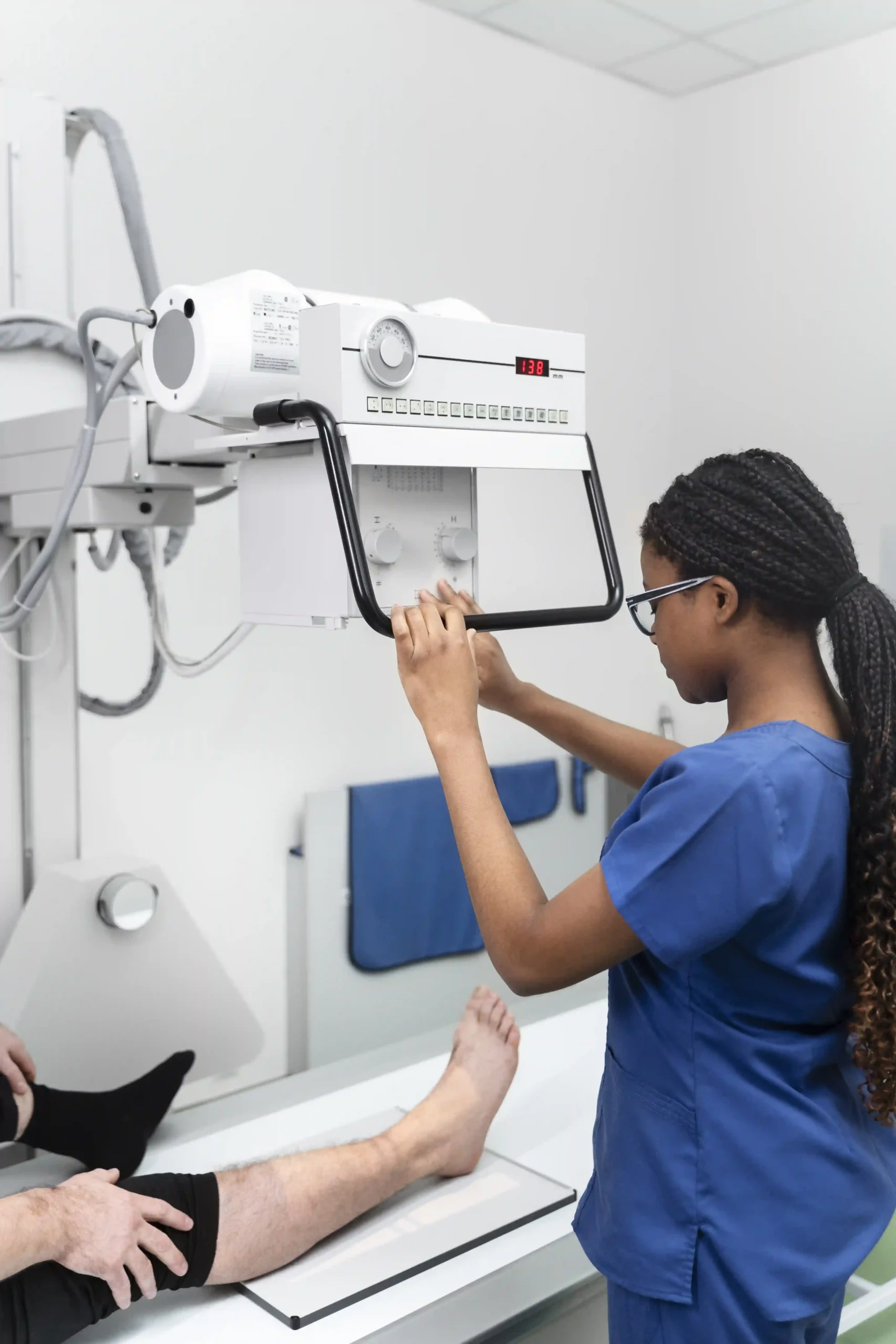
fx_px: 1306
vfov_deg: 54.4
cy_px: 672
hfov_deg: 37.9
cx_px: 448
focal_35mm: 35
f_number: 2.8
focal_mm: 35
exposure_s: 1/250
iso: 1250
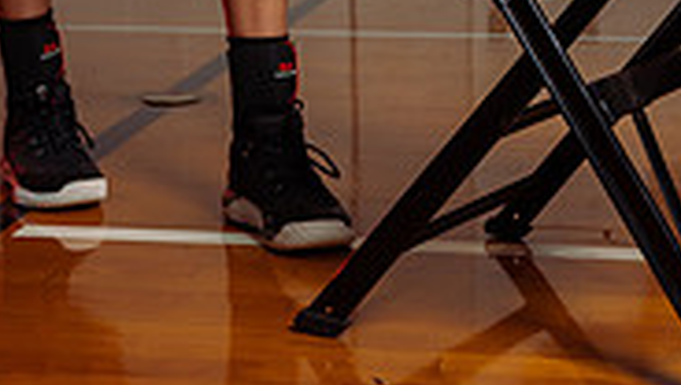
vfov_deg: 10.1
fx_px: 1989
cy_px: -433
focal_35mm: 110
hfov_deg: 19.4
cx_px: 329
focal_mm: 43
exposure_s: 1/200
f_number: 4.5
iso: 125
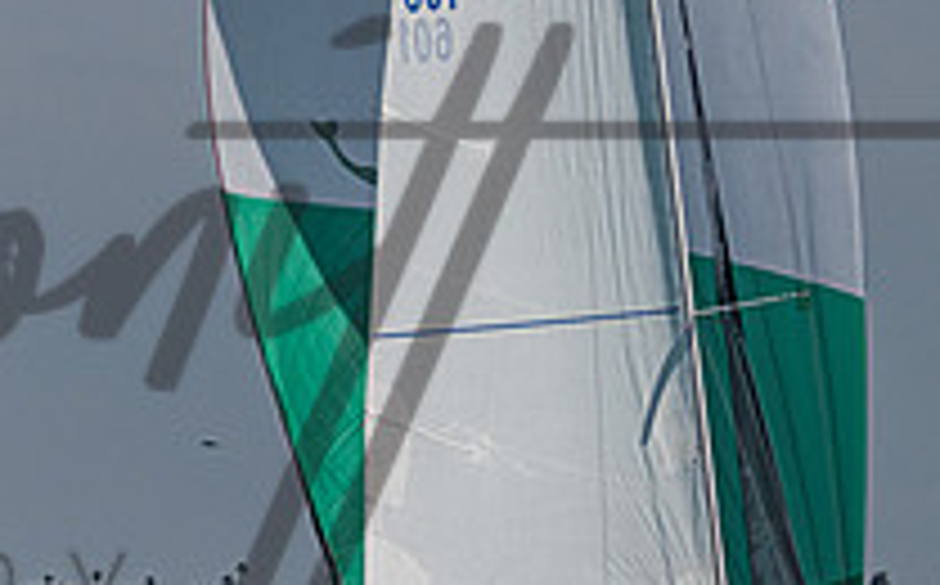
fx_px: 14045
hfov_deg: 3.8
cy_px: 147
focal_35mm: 549
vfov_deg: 2.4
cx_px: -404
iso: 320
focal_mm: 150
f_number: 6.3
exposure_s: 1/5000
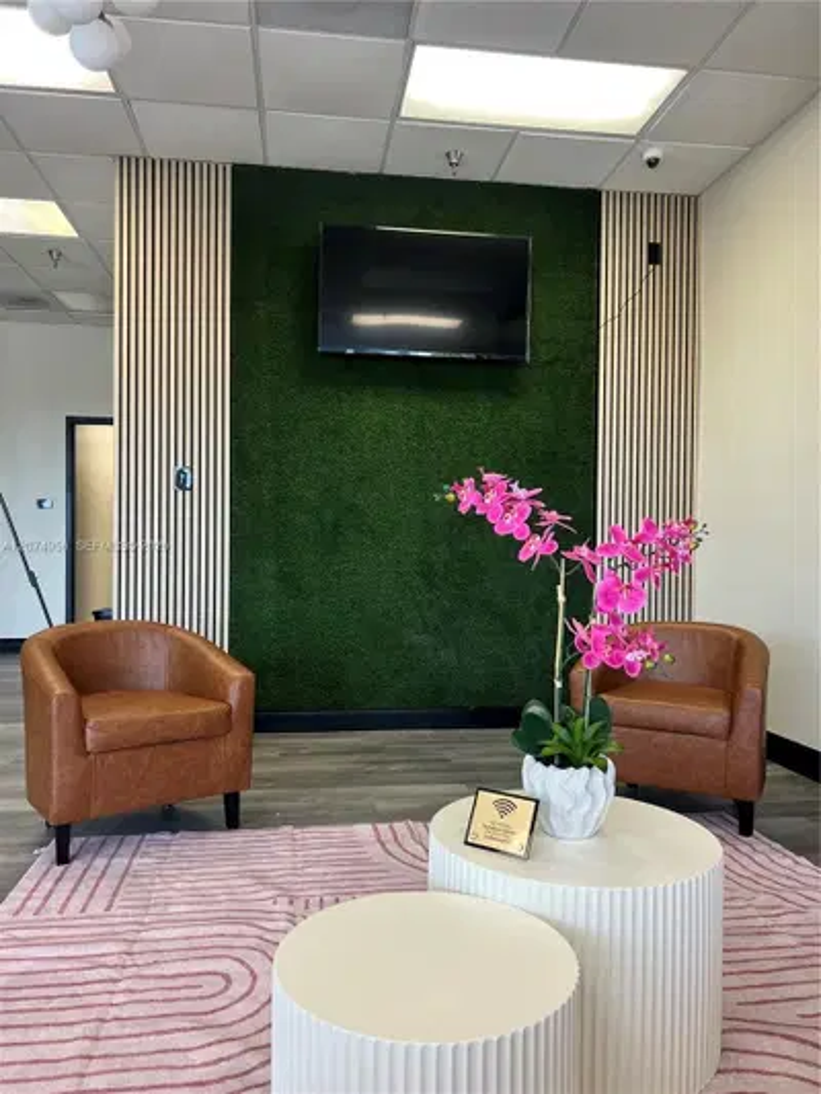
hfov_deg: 53.1
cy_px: 547
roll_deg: +0.1
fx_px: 822
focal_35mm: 26
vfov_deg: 67.3
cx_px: 410
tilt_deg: +1.5
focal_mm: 5.7
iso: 64
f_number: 1.5
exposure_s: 1/120
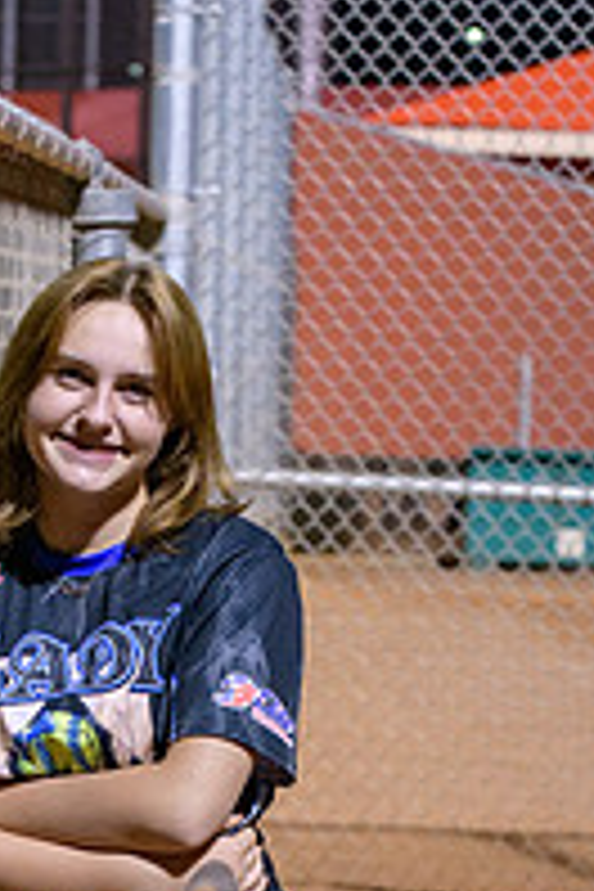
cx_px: 50
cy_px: 927
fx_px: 3935
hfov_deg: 8.6
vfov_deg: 12.7
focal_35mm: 159
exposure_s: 1/250
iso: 4000
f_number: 5
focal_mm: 70
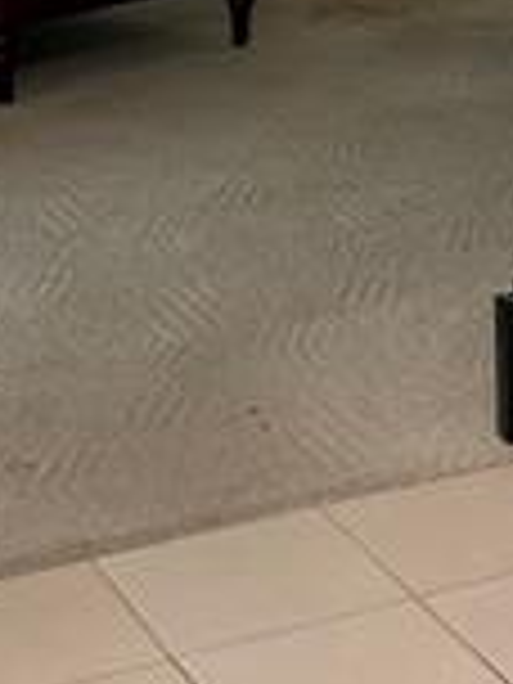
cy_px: -144
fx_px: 2589
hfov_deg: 11.1
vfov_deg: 14.6
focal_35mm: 131
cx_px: 616
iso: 64
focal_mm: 5.96
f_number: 1.6
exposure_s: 1/60
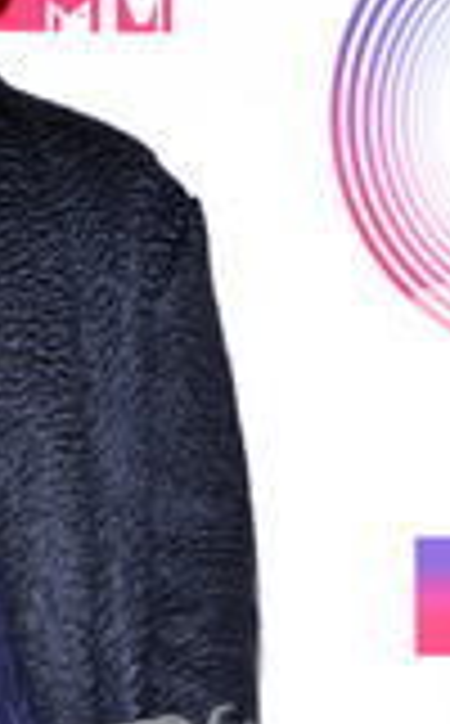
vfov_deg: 8.3
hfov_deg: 5.1
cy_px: 558
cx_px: -128
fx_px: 5006
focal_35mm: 254
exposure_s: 1/250
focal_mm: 100
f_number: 7.1
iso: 800
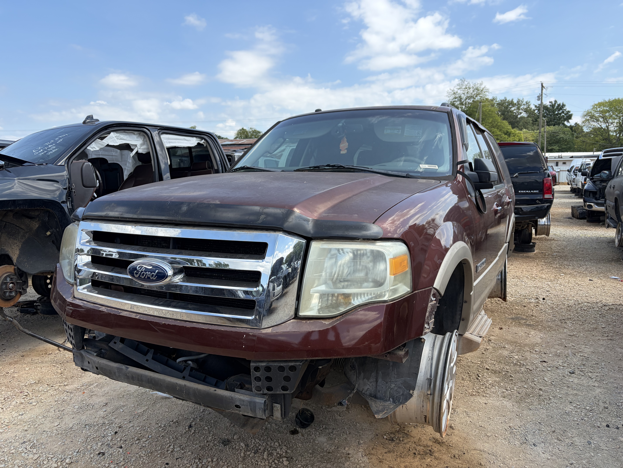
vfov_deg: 53.1
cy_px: 234
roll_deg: +0.2
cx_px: 312
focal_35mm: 26
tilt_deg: -5.6
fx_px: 468
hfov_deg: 67.3
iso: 50
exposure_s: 1/1626
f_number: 1.6
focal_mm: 5.96
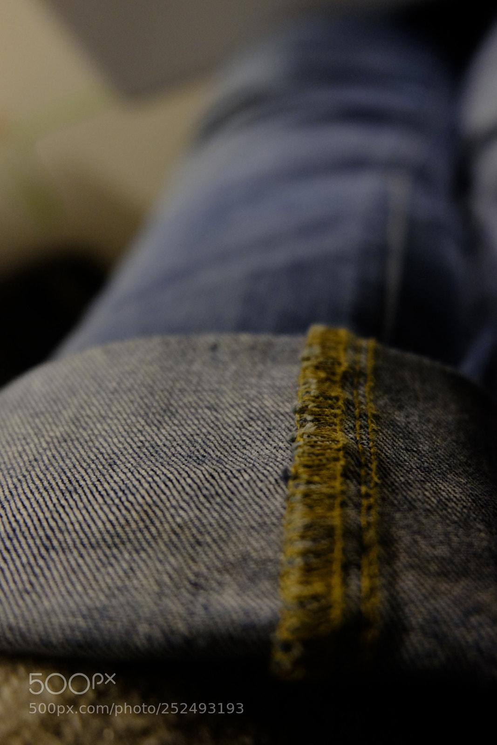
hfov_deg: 33.4
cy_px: 372
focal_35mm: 40
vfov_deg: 48.5
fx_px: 828
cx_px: 248
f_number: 4.5
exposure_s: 1/30
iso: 1250
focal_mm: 26.9
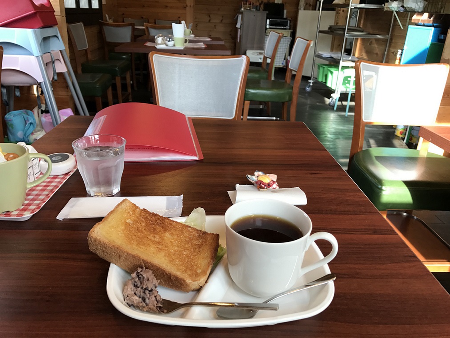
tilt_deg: -23.6
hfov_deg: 63.4
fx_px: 364
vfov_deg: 49.8
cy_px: 169
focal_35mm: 28
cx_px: 225
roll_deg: -3.3
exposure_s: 1/60
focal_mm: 3.99
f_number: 1.8
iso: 32
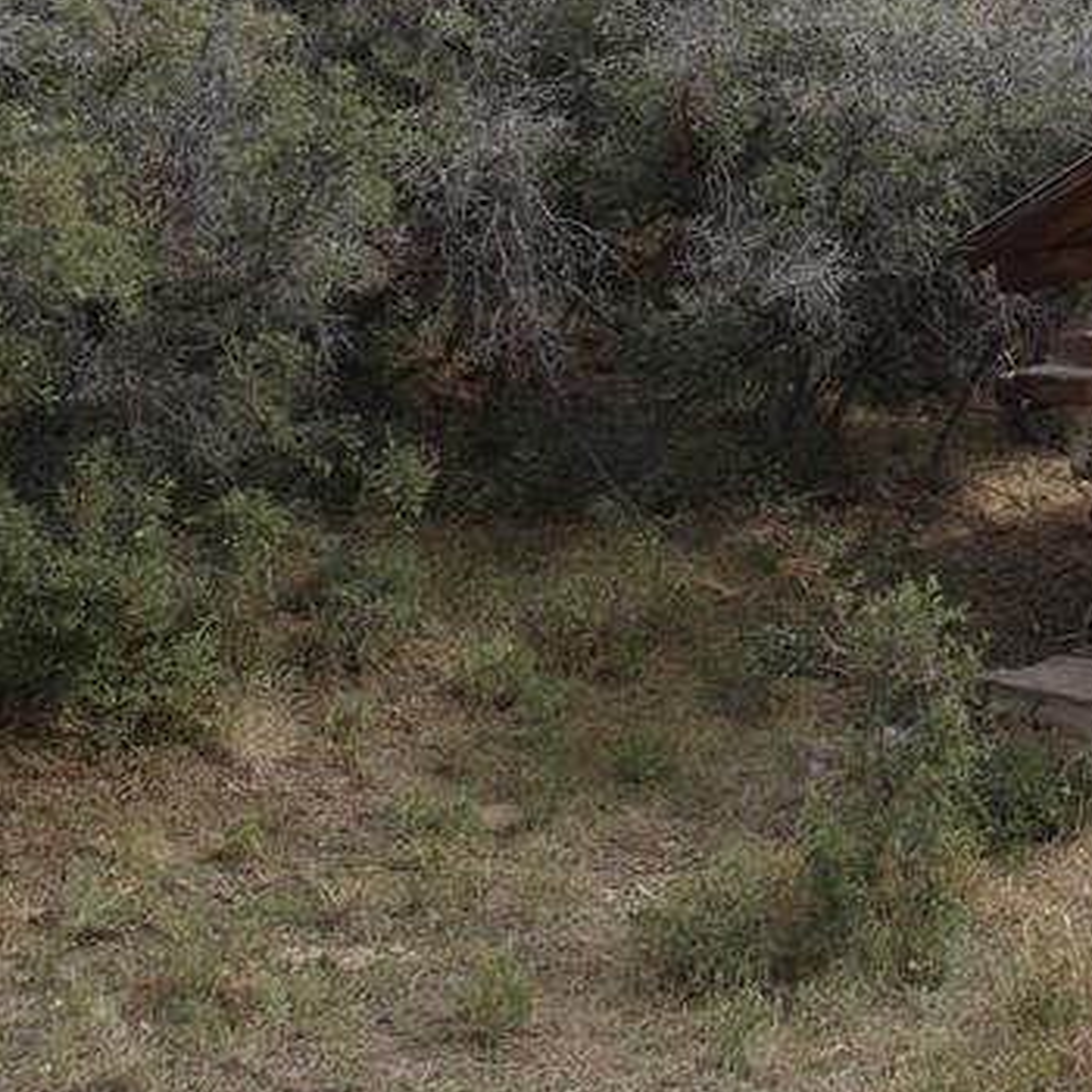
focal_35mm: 62
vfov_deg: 26.4
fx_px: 2213
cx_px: 1441
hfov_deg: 24.1
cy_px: 25
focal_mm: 12.29
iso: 110
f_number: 2.8
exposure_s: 1/25
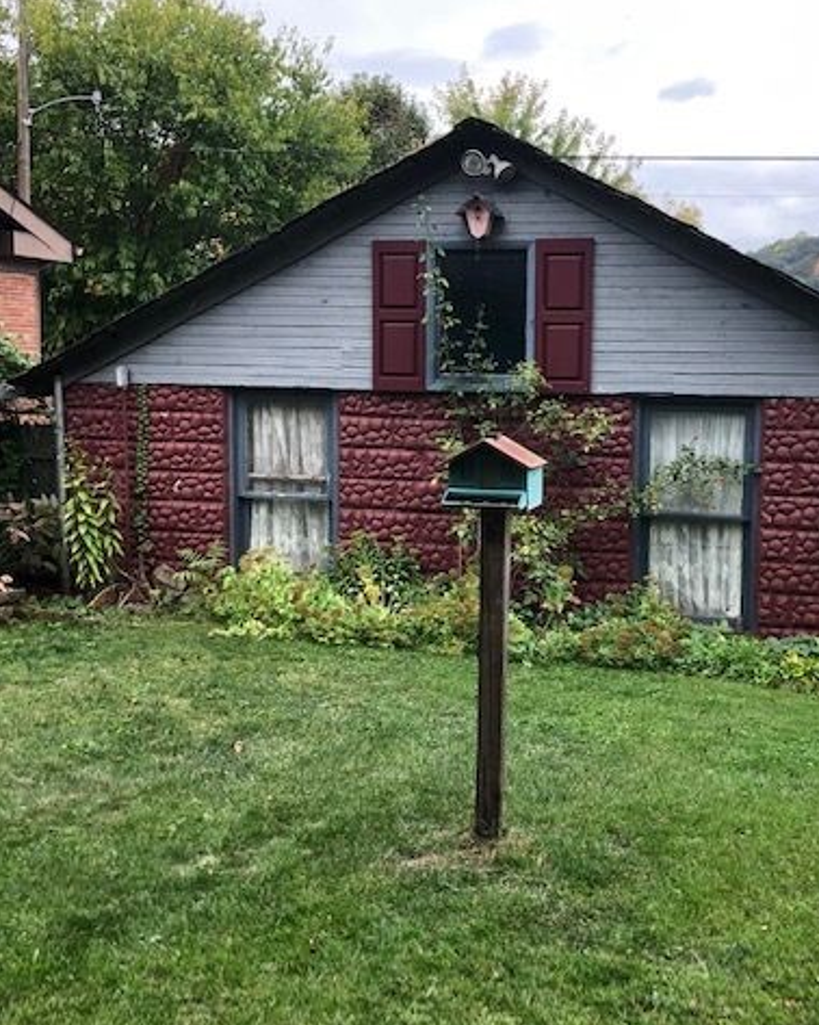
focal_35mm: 37
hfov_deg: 39.6
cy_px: 511
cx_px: 552
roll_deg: -2.7
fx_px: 1122
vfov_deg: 49.1
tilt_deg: -8.8
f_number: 1.8
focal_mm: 3.99
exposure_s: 1/120
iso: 32
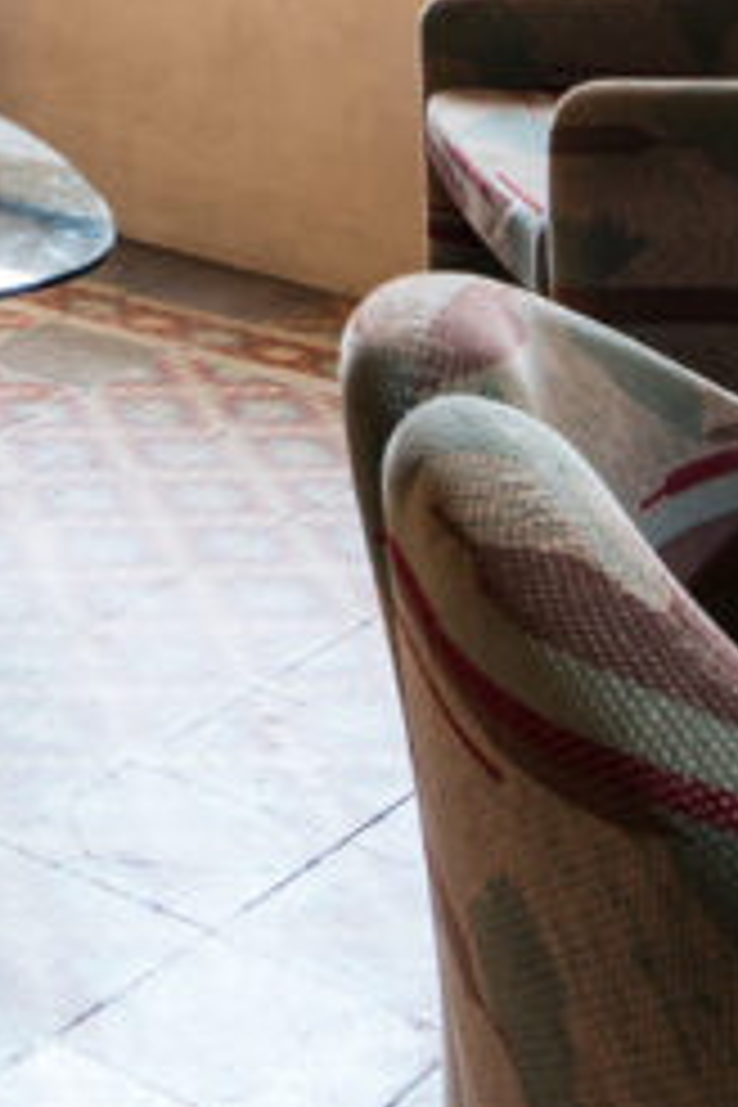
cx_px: -450
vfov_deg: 23.2
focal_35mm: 75
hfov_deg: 16.2
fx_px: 2306
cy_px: -421
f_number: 8
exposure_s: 6
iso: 100
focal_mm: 12
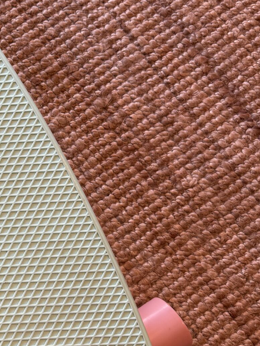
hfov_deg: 23.0
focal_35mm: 59
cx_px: -42
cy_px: 196
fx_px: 591
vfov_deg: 32.7
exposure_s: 1/121
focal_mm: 6.76
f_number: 1.78
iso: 125
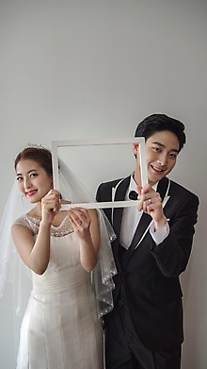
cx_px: 98
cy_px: 188
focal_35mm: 45
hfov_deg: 26.5
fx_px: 439
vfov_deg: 45.5
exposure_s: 1/125
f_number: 4.5
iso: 250
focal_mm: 42
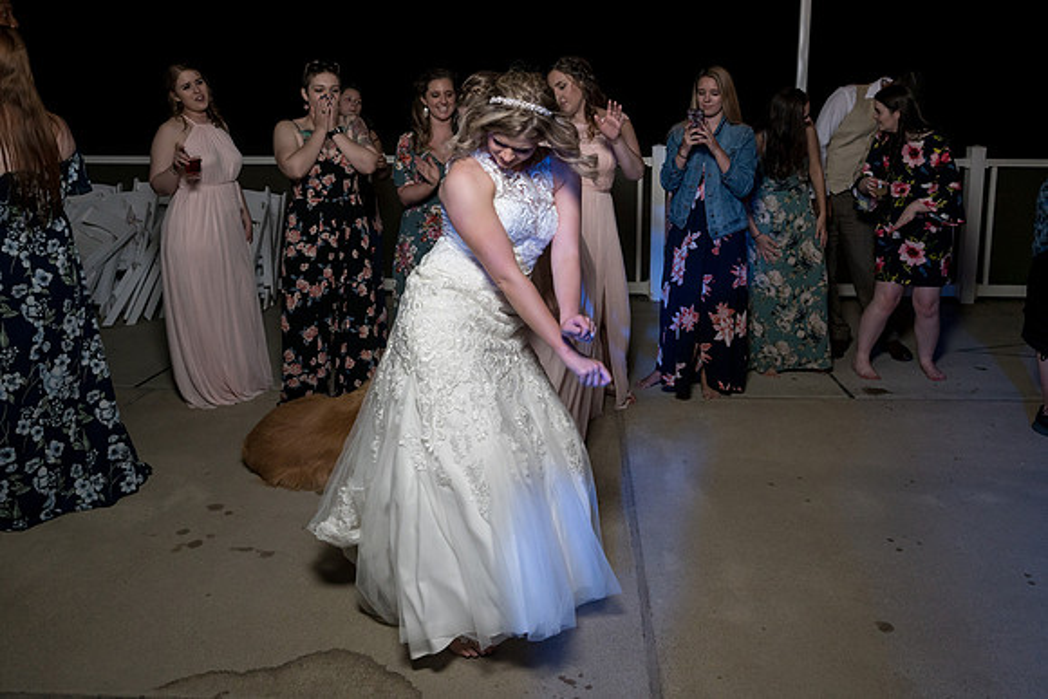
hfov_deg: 64.4
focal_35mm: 29
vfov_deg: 45.1
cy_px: 242
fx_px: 831
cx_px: 543
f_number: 5.6
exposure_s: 1/100
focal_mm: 21
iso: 2000
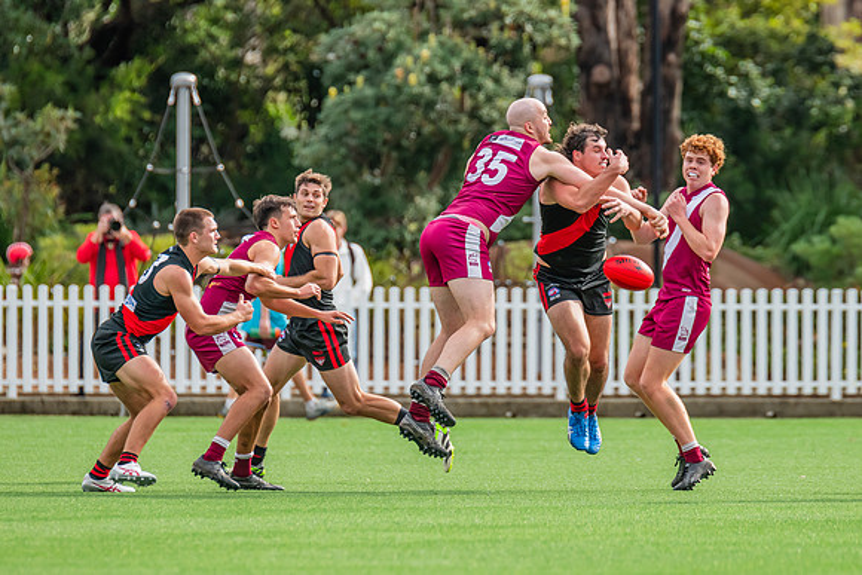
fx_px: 13190
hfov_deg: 3.7
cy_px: 287
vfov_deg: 2.5
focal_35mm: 551
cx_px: 451
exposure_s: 1/1250
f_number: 5.6
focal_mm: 420
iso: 800
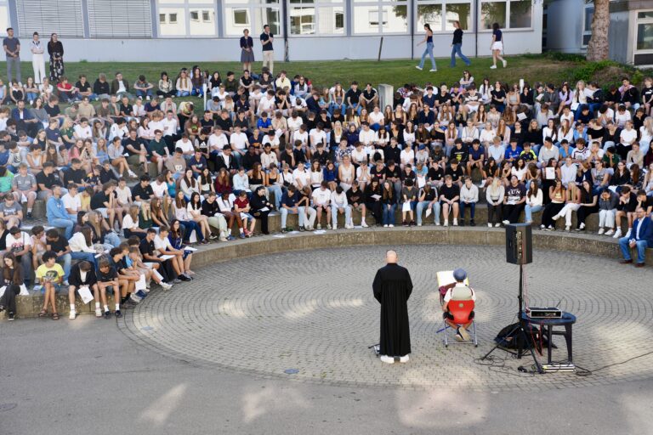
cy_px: 218
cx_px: 326
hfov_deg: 30.5
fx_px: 1197
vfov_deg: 20.6
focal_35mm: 66
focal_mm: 66
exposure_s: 1/100
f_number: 5.6
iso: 100
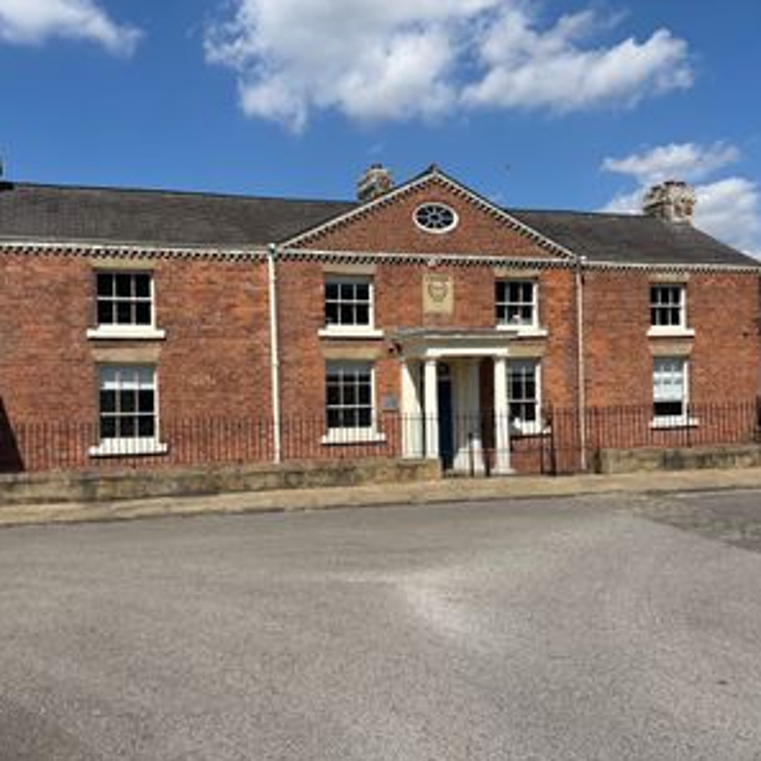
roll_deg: +1.3
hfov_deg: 52.5
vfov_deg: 52.5
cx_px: 346
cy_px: 382
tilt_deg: +4.7
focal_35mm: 31
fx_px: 771
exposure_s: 1/4425
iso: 50
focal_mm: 5.96
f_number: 1.6
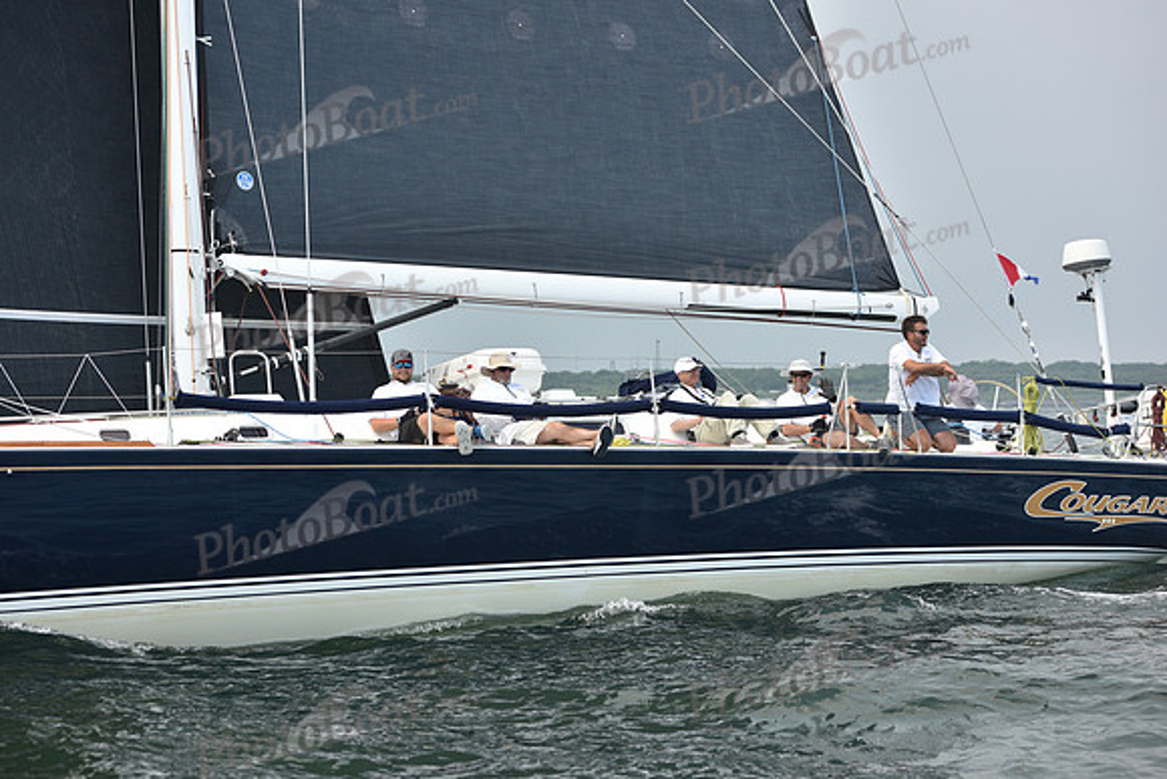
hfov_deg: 24.8
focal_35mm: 82
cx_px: 584
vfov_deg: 16.7
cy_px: 390
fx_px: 2659
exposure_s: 1/800
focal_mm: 82
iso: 250
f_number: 5
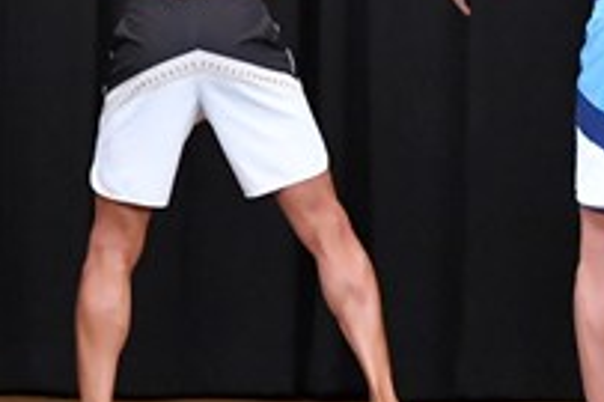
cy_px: 21
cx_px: 385
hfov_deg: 3.9
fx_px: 8851
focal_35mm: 528
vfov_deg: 2.6
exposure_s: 1/400
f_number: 5.6
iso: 8000
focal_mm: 92
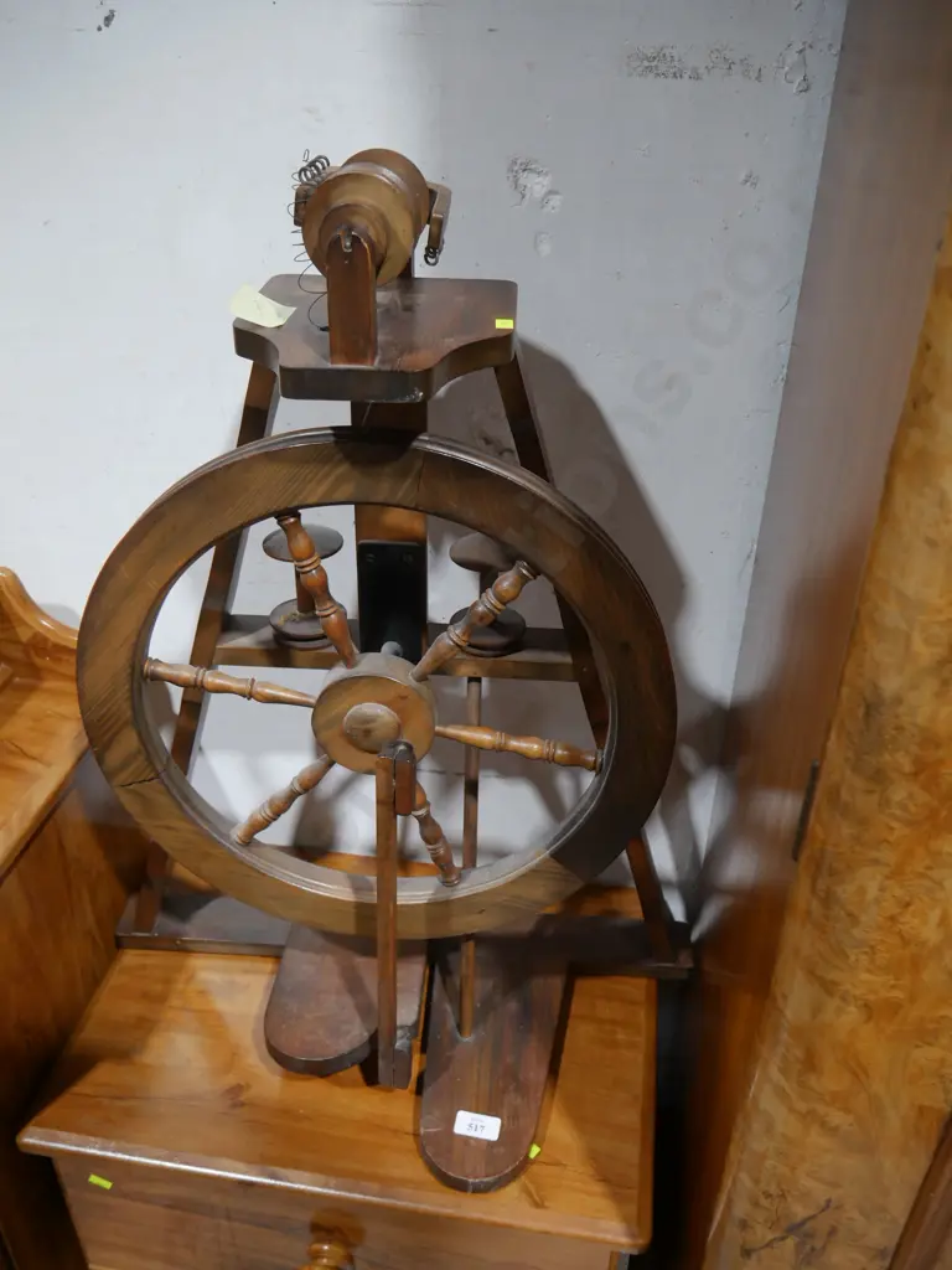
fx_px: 1027
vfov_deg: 63.4
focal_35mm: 28
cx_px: 476
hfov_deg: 49.7
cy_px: 635
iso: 400
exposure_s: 1/60
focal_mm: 14
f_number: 3.5
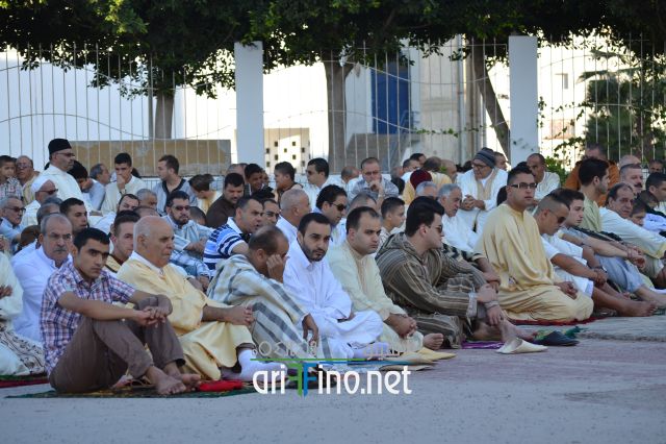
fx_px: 2912
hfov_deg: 13.0
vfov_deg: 8.7
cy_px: 222
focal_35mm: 158
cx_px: 333
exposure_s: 1/160
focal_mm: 105
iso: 100
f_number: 6.3
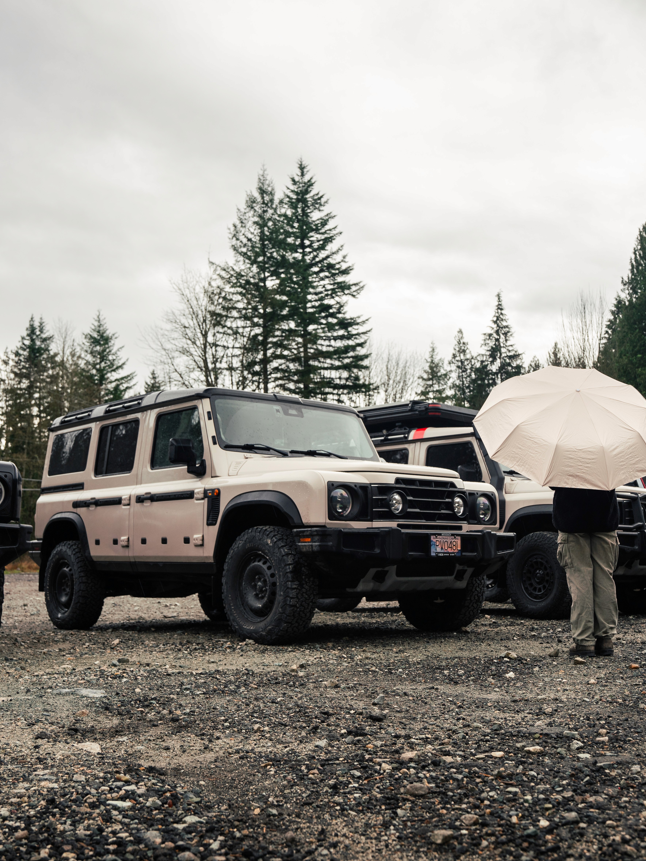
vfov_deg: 47.9
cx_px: 398
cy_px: 430
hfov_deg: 36.6
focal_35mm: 39
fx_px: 970
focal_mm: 24
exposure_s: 1/100
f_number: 3.5
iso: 200
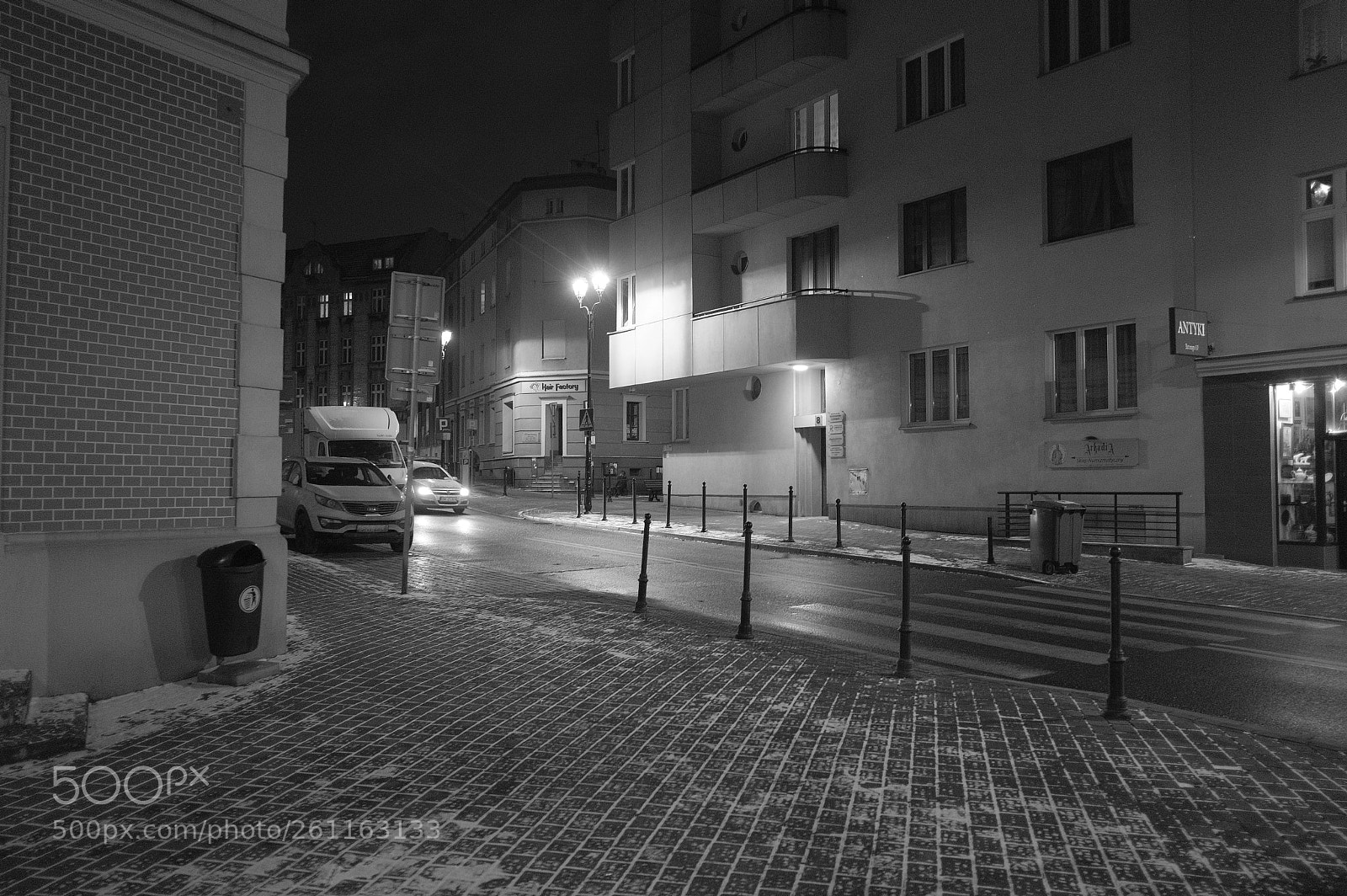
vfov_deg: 47.9
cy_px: 448
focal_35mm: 27
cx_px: 674
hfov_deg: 67.4
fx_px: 1009
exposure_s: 1/30
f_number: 2
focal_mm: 18
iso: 1600
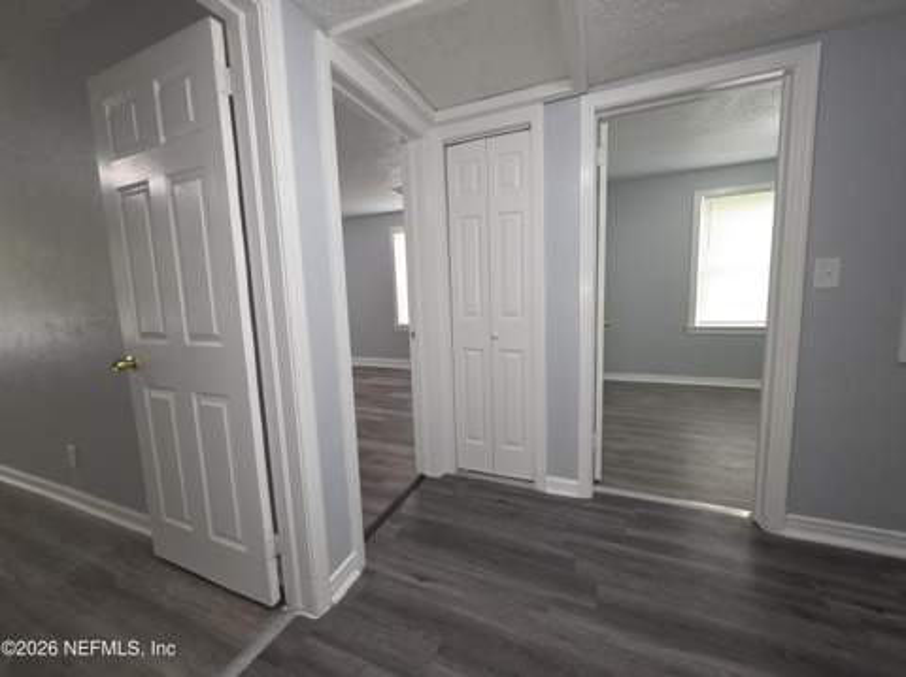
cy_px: 338
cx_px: 453
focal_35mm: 13
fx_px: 340
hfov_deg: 106.2
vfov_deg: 89.8
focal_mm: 2.2
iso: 160
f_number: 1.9
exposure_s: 1/60
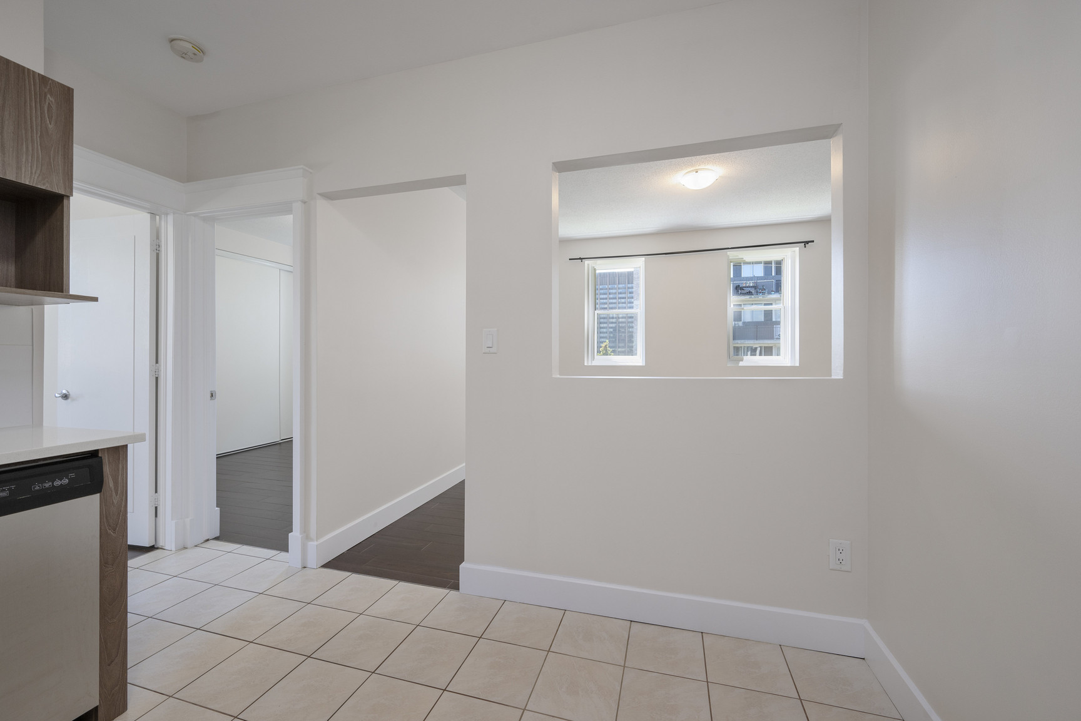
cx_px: 540
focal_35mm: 14
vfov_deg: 81.2
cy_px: 360
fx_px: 420
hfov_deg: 104.3
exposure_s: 1/10
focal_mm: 14
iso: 320
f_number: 8
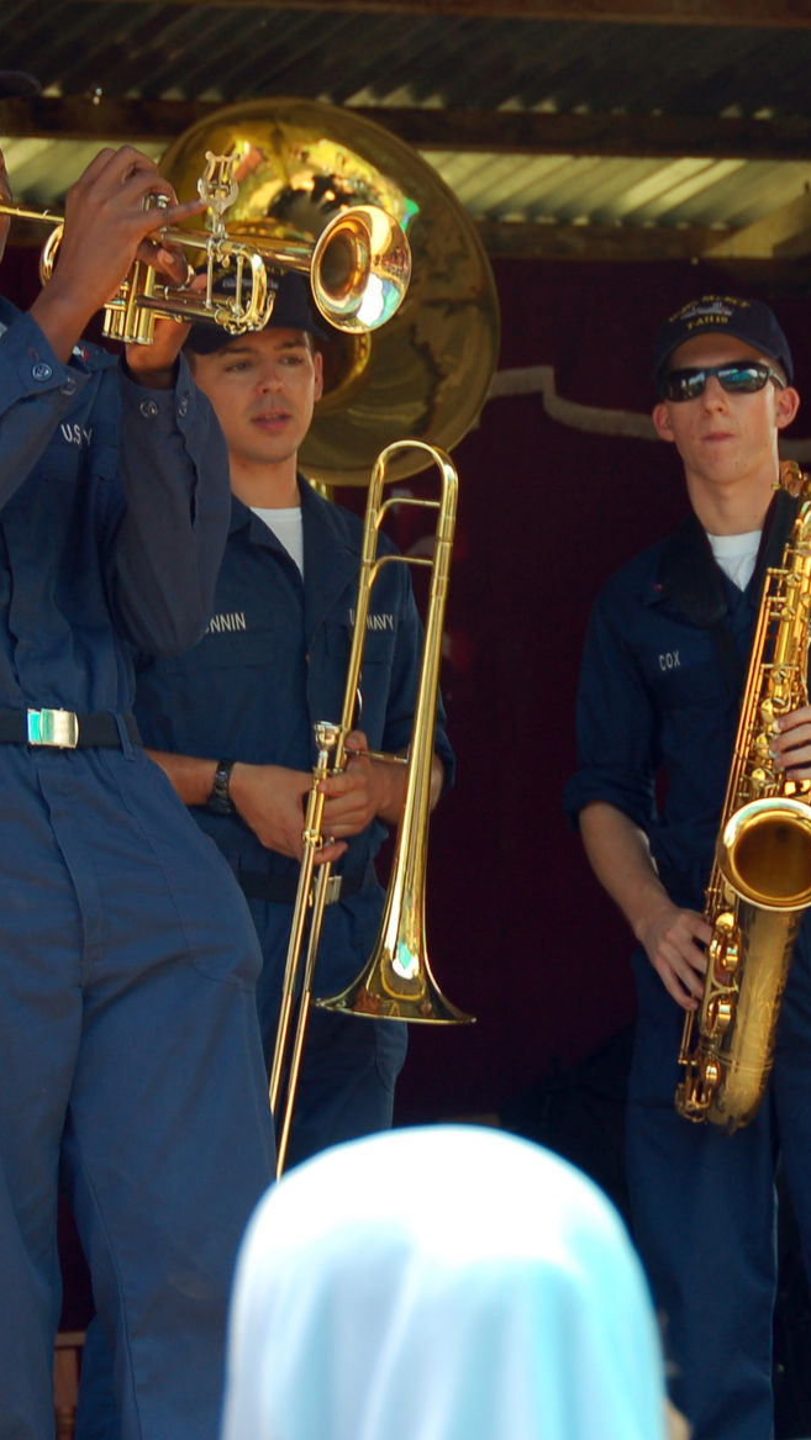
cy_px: 778
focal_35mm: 168
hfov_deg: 7.2
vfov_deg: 12.8
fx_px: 6413
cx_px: 473
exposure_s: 1/60
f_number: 5
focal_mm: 65
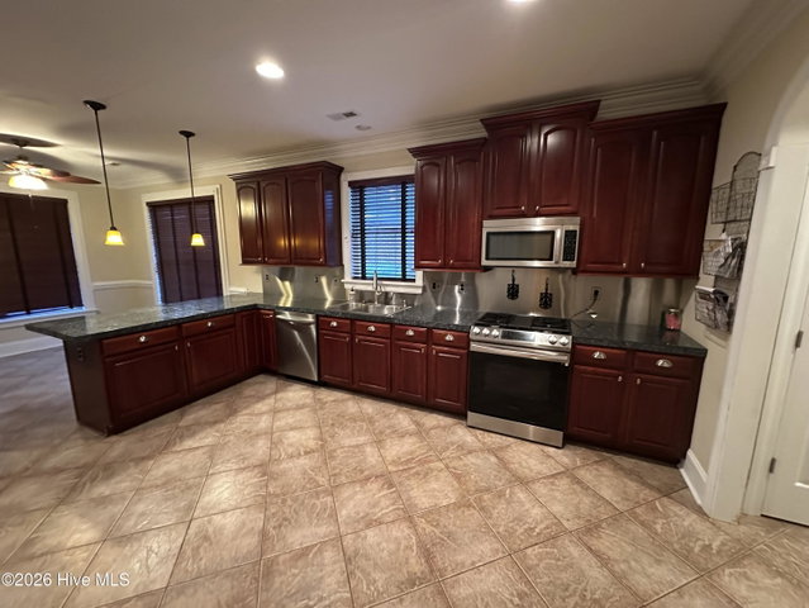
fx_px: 327
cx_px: 404
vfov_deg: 85.7
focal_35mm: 14
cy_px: 304
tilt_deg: -10.3
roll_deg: -0.3
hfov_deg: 102.0
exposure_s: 1/40
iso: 1000
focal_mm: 2.22
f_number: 2.2
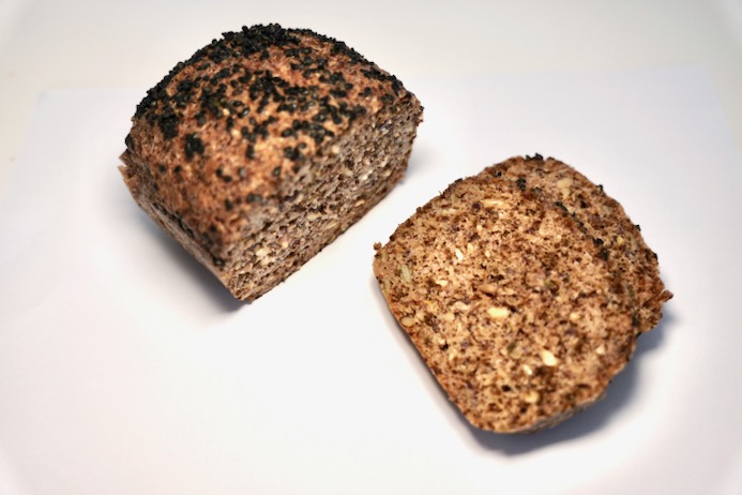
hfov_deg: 53.1
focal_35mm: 36
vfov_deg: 36.9
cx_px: 371
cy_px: 248
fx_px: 742
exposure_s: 1/500
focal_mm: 36
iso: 400
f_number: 4
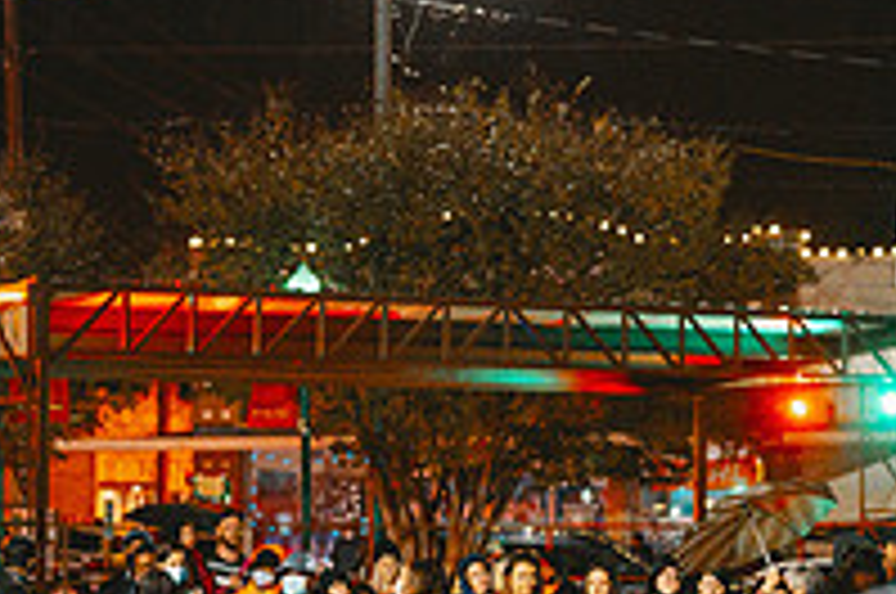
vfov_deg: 9.4
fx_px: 3628
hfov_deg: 14.0
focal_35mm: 146
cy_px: 333
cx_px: 662
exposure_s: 1/200
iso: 3200
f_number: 2
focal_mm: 50
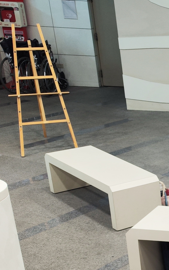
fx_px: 567
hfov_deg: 12.9
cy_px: 196
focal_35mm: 77
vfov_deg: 26.5
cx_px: 405
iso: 117
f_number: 1.9
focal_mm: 6.92
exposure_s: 1/120
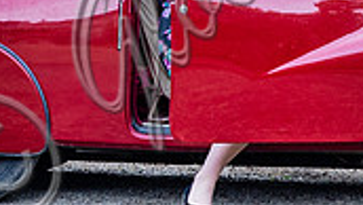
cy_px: -53
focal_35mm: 1093
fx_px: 10527
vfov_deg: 1.1
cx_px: 190
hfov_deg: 2.0
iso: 500
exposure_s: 1/320
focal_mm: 200
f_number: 2.8
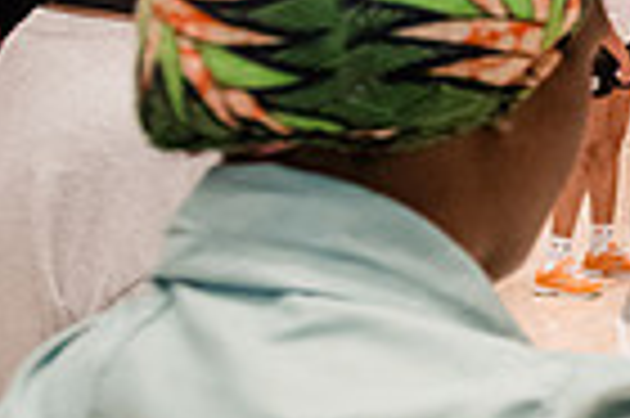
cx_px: 1240
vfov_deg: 13.4
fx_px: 1765
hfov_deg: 16.0
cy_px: 25
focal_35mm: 101
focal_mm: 24
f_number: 4
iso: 5000
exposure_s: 1/400
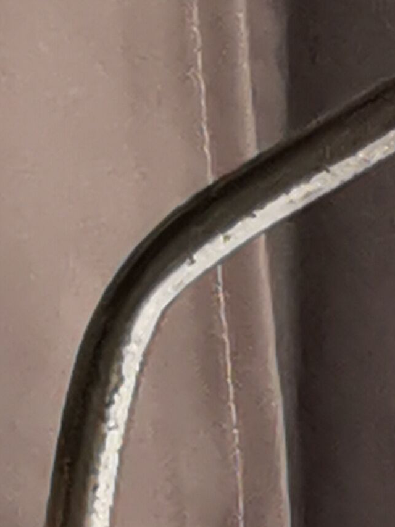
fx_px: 3943
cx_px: 690
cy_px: 750
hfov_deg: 5.6
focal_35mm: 259
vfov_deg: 7.5
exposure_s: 1/50
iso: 100
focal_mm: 2.26
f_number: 2.2
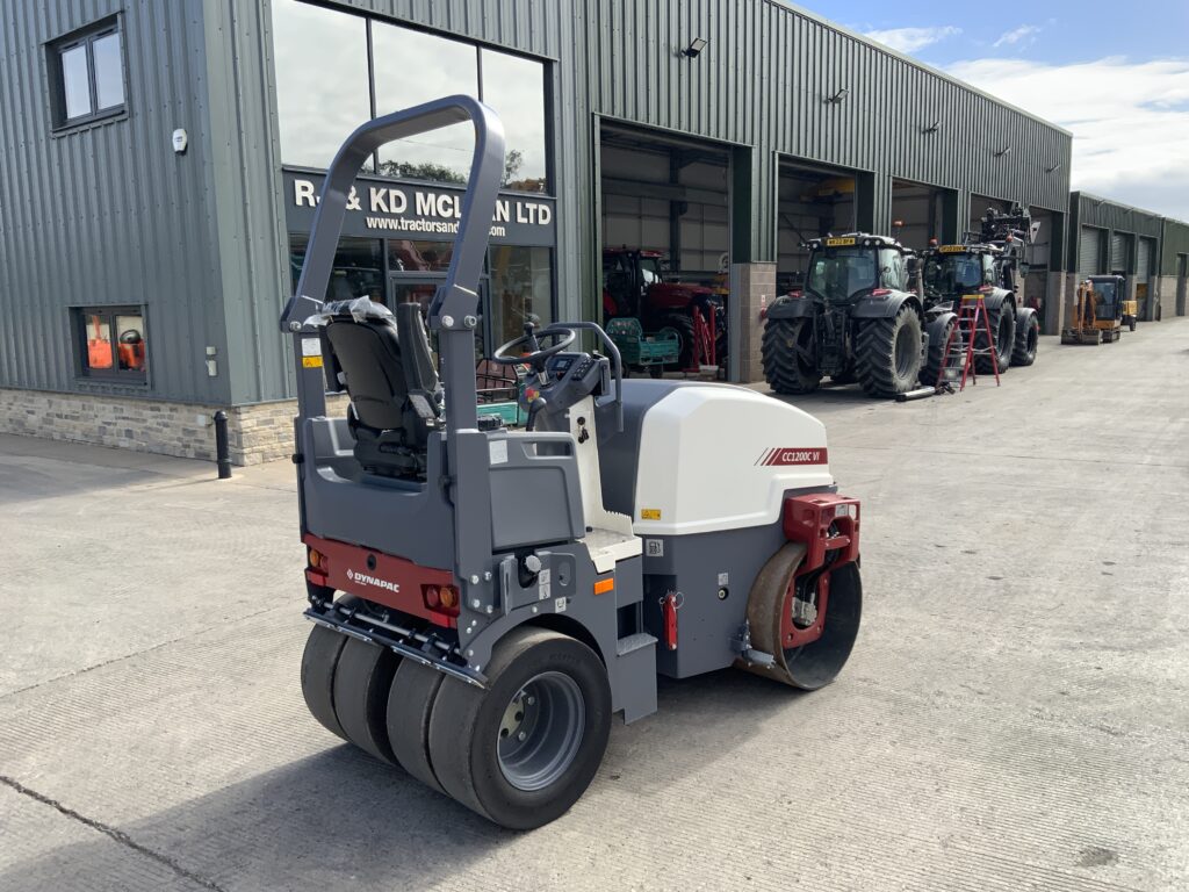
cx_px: 594
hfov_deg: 61.7
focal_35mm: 29
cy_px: 446
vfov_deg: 48.2
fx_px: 996
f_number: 1.8
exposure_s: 1/944
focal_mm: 3
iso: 16
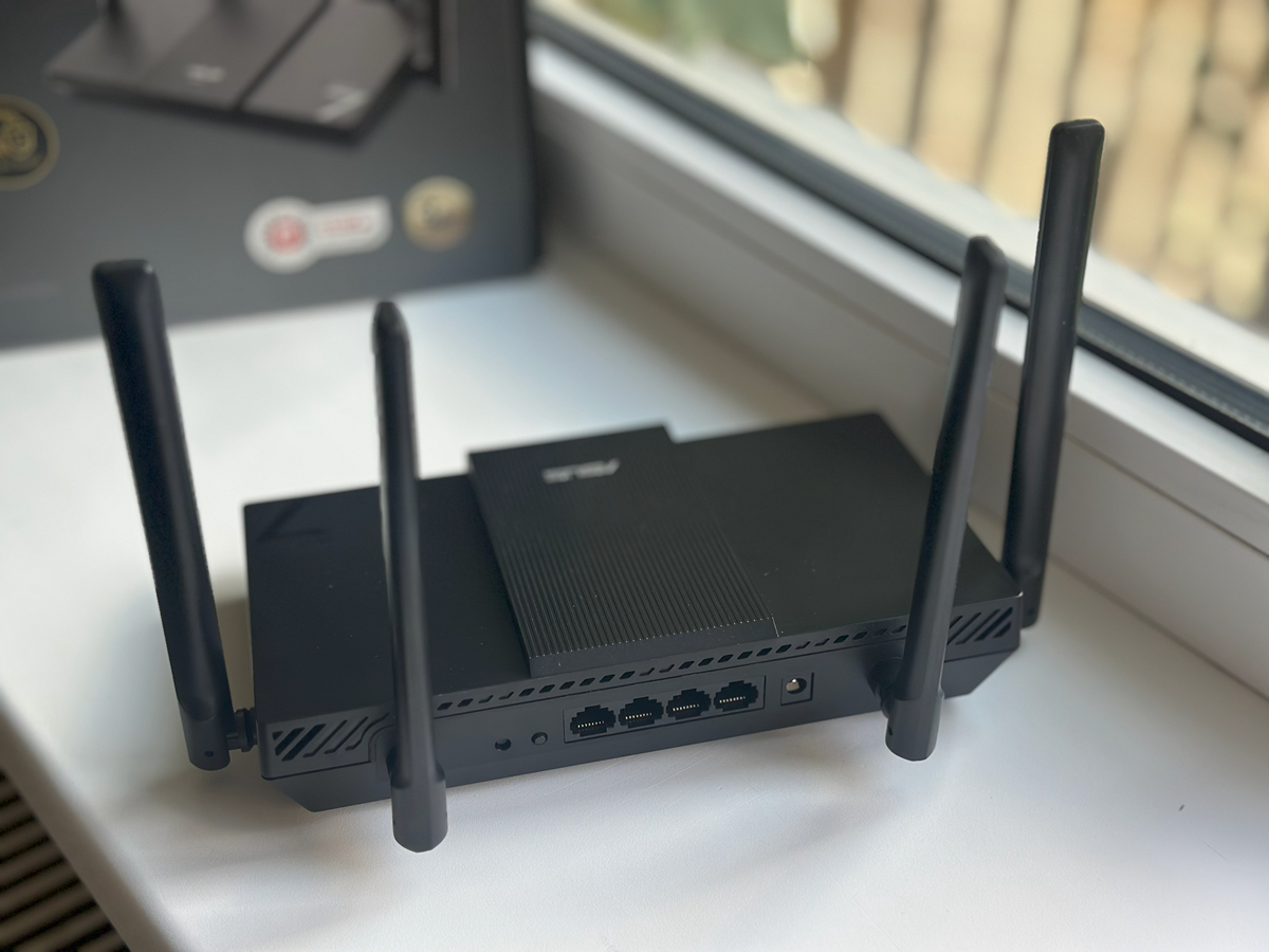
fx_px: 1760
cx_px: 634
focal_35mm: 48
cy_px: 476
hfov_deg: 39.7
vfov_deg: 30.3
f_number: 1.78
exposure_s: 1/172
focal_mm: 6.86
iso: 100
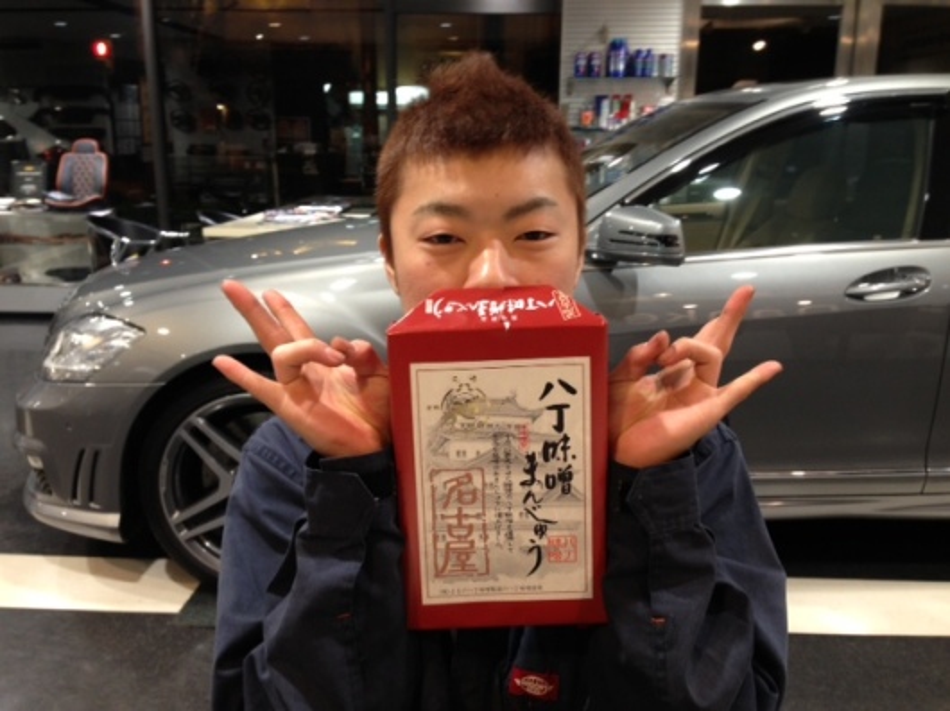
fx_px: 905
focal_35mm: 33
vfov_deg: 42.9
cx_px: 475
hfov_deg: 55.4
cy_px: 356
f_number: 2.4
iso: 80
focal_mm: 4.13
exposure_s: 1/20
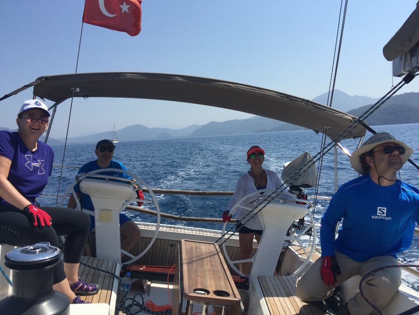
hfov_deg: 61.7
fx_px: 351
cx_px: 210
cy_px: 158
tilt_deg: -2.2
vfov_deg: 48.2
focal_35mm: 29
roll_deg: +1.8
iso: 32
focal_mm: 4.15
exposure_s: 1/3049
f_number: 2.2
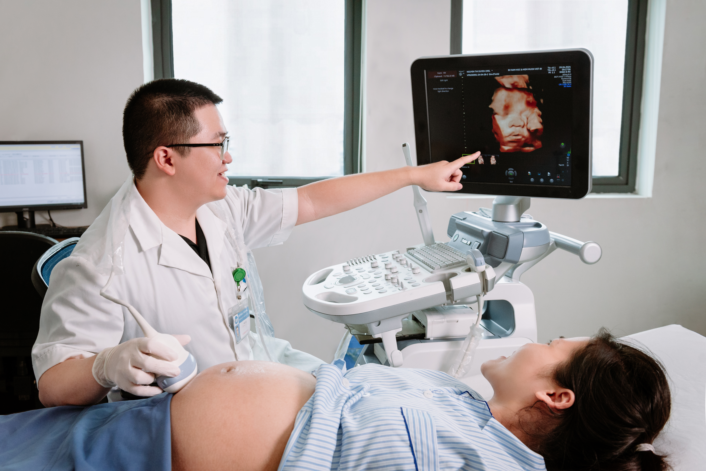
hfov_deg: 54.4
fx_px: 687
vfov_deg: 37.9
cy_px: 236
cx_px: 353
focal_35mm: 35
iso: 1600
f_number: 4.5
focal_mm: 35
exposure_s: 1/250
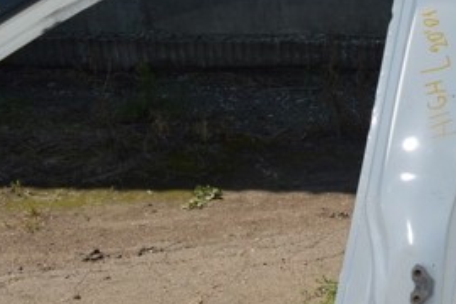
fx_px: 899
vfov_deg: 19.0
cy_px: 241
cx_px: 493
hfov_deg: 26.4
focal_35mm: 71
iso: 100
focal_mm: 20
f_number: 10
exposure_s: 1/200
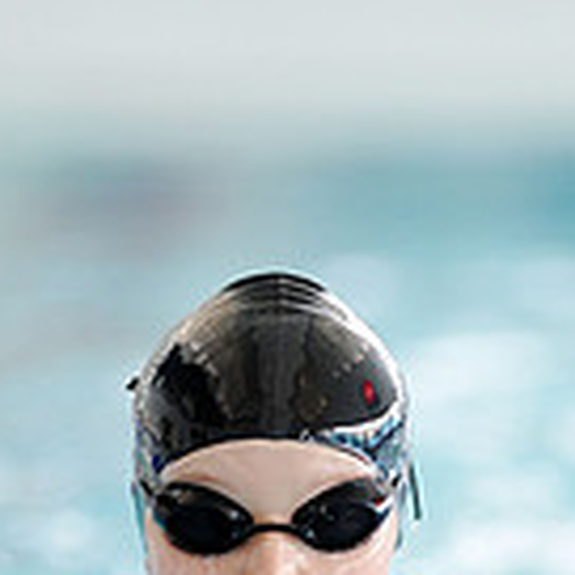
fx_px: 15861
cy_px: 930
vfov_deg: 2.1
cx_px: 311
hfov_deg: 2.1
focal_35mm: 844
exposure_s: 1/500
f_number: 4
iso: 1600
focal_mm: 300
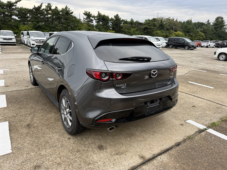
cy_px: 85
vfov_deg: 56.8
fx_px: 157
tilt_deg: -11.0
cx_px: 114
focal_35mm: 24
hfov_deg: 71.6
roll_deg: -3.8
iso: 80
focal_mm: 6.76
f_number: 1.78
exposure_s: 1/494
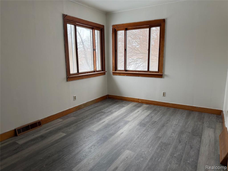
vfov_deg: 56.8
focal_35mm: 24
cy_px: 86
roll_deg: +0.4
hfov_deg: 71.6
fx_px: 158
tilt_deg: -9.8
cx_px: 114
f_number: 1.78
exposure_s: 1/121
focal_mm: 6.76
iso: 125
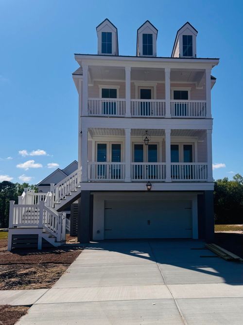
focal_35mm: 24
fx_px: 225
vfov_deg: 71.6
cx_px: 122
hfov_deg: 56.8
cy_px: 162
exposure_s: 1/10417
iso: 80
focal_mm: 6.76
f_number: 1.78
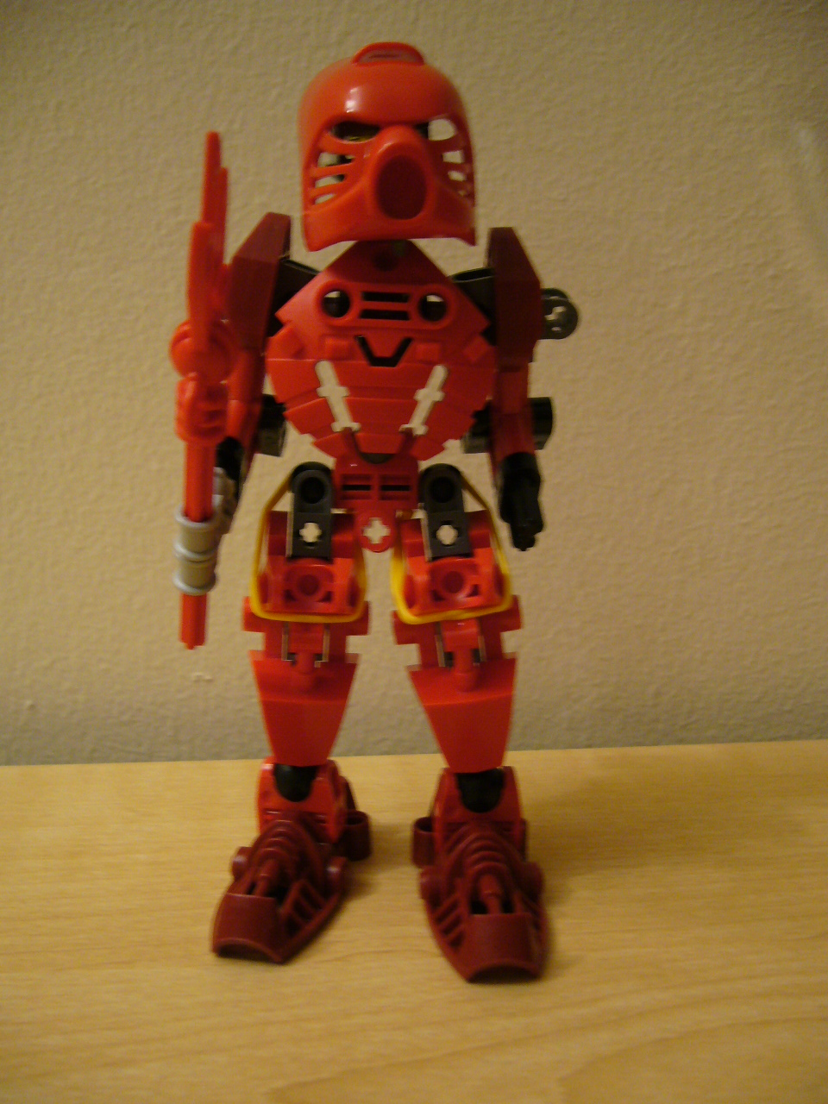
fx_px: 1116
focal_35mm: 35
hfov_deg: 40.7
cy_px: 552
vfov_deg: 52.6
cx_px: 414
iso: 200
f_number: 2.8
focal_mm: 5.8
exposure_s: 1/13
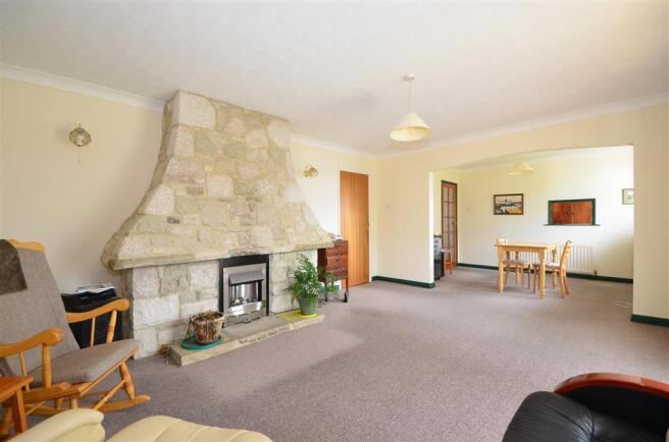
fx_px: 278
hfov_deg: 100.5
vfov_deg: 77.0
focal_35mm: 15
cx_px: 334
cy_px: 221
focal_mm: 10
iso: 640
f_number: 10
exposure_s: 1/8
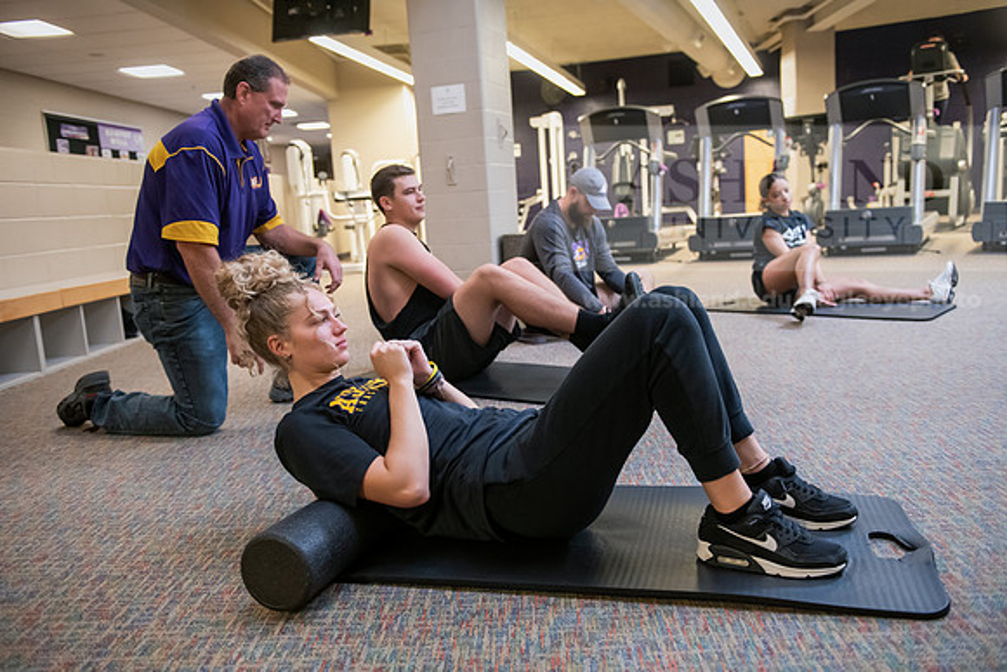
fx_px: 811
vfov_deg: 45.0
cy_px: 336
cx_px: 504
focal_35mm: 29
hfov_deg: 63.6
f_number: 3.2
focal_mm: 29
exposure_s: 1/200
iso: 2000
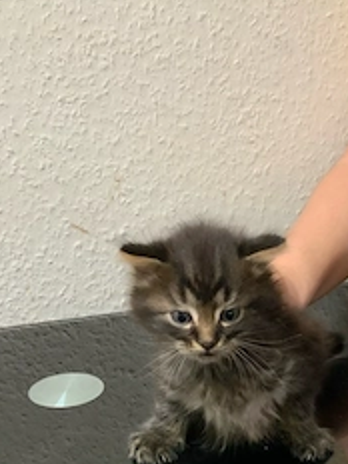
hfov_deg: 28.9
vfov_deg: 37.6
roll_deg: -0.4
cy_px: 326
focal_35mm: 50
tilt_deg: -23.1
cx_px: 230
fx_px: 670
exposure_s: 1/60
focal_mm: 3
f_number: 1.8
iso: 200
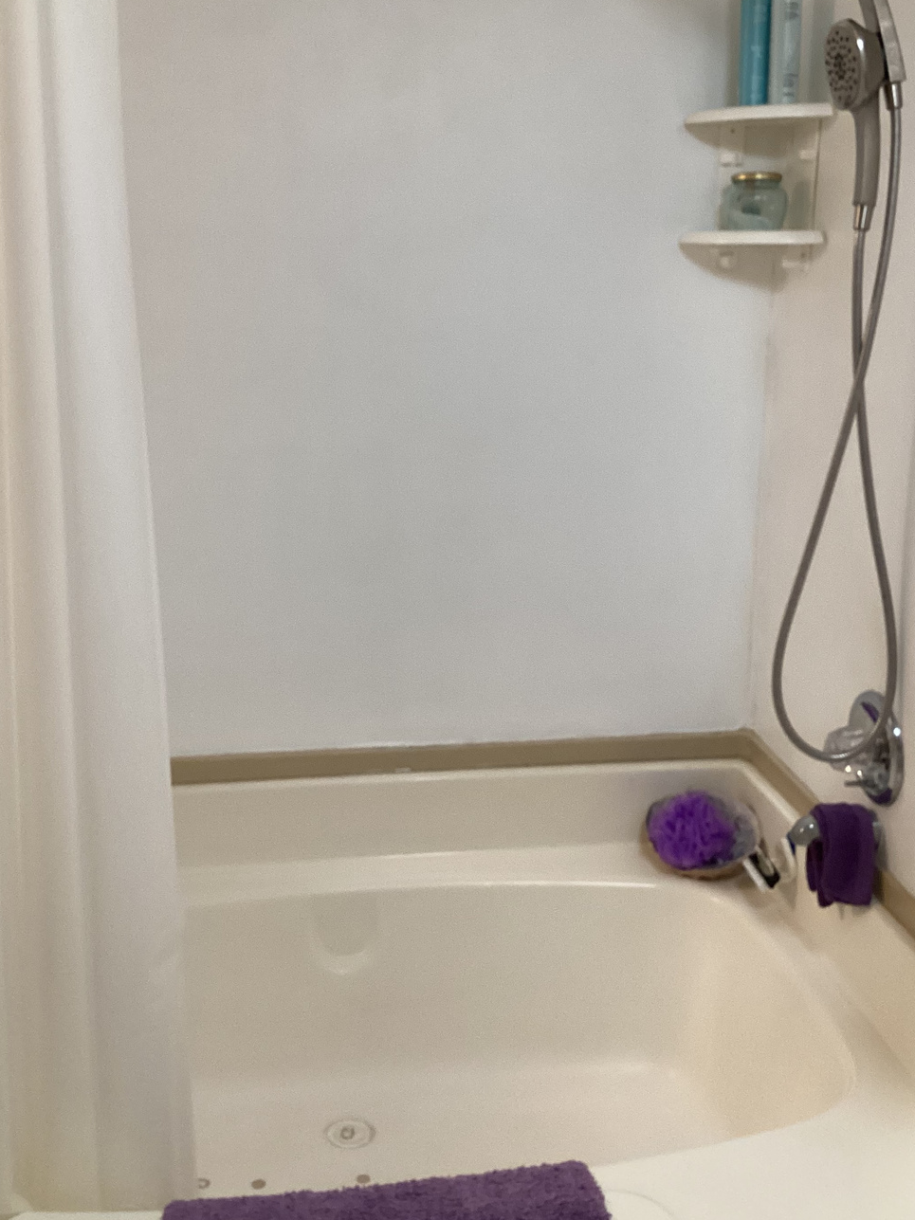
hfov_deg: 38.5
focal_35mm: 37
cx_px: 536
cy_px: 501
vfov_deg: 49.9
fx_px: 1304
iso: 160
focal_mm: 3.3
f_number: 2.4
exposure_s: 1/60
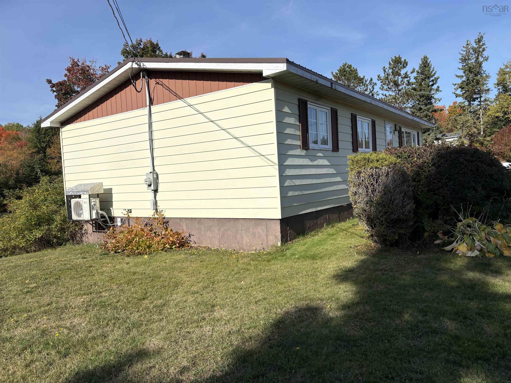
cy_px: 192
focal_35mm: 26
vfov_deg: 53.1
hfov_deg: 67.3
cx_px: 256
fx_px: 384
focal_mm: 5.96
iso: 50
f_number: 1.6
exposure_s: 1/5814
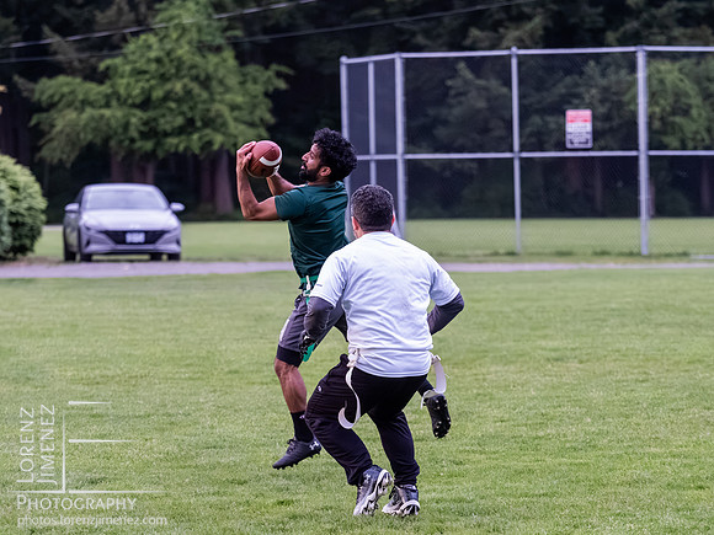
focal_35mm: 230
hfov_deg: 8.6
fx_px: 4744
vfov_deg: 6.5
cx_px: 357
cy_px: 268
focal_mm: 115
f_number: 4
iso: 6400
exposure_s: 1/1250
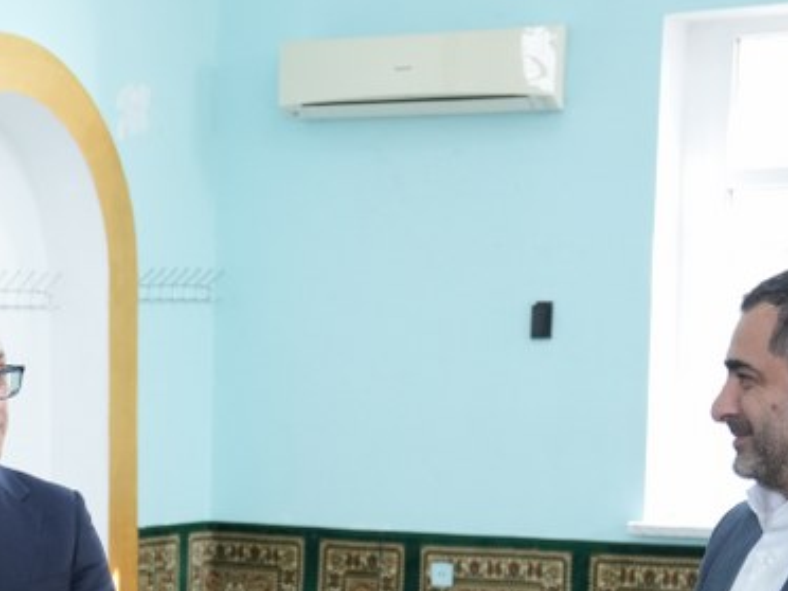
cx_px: -36
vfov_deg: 13.7
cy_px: 617
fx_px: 2413
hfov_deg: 18.0
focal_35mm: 106
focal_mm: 40
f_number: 4.5
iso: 1600
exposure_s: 1/200
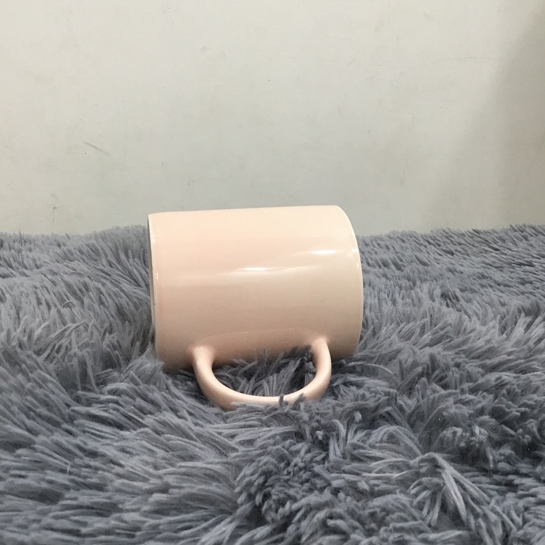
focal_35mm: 37
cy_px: 278
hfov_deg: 44.9
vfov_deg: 44.9
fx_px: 659
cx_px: 271
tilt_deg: -16.0
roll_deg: +1.2
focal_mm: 3.3
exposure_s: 1/33
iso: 100
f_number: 2.4
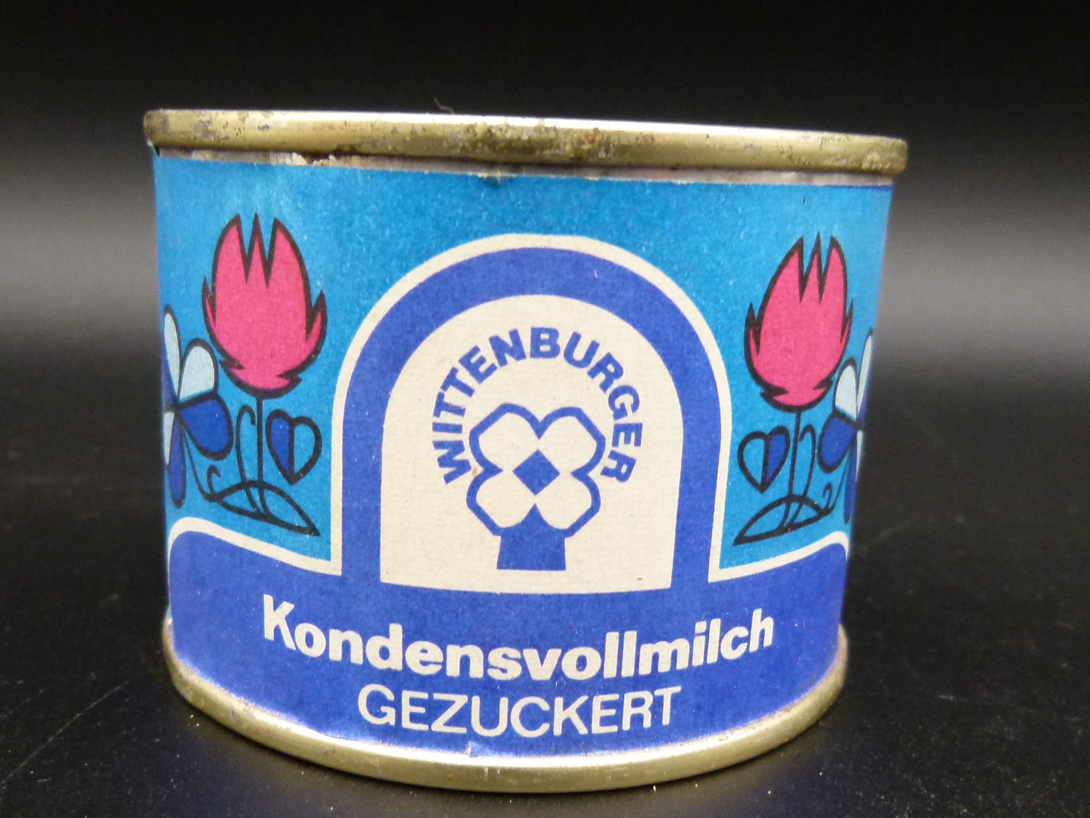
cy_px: 498
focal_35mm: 38
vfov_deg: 37.6
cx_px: 535
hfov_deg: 49.0
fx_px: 1197
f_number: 2.8
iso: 320
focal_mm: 4.5
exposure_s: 1/60
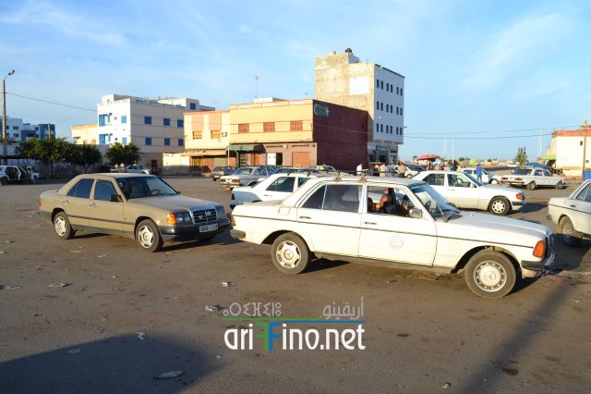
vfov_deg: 47.9
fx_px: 443
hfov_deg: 67.4
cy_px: 197
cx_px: 296
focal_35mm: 27
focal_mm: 18
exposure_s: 1/250
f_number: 8
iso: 100
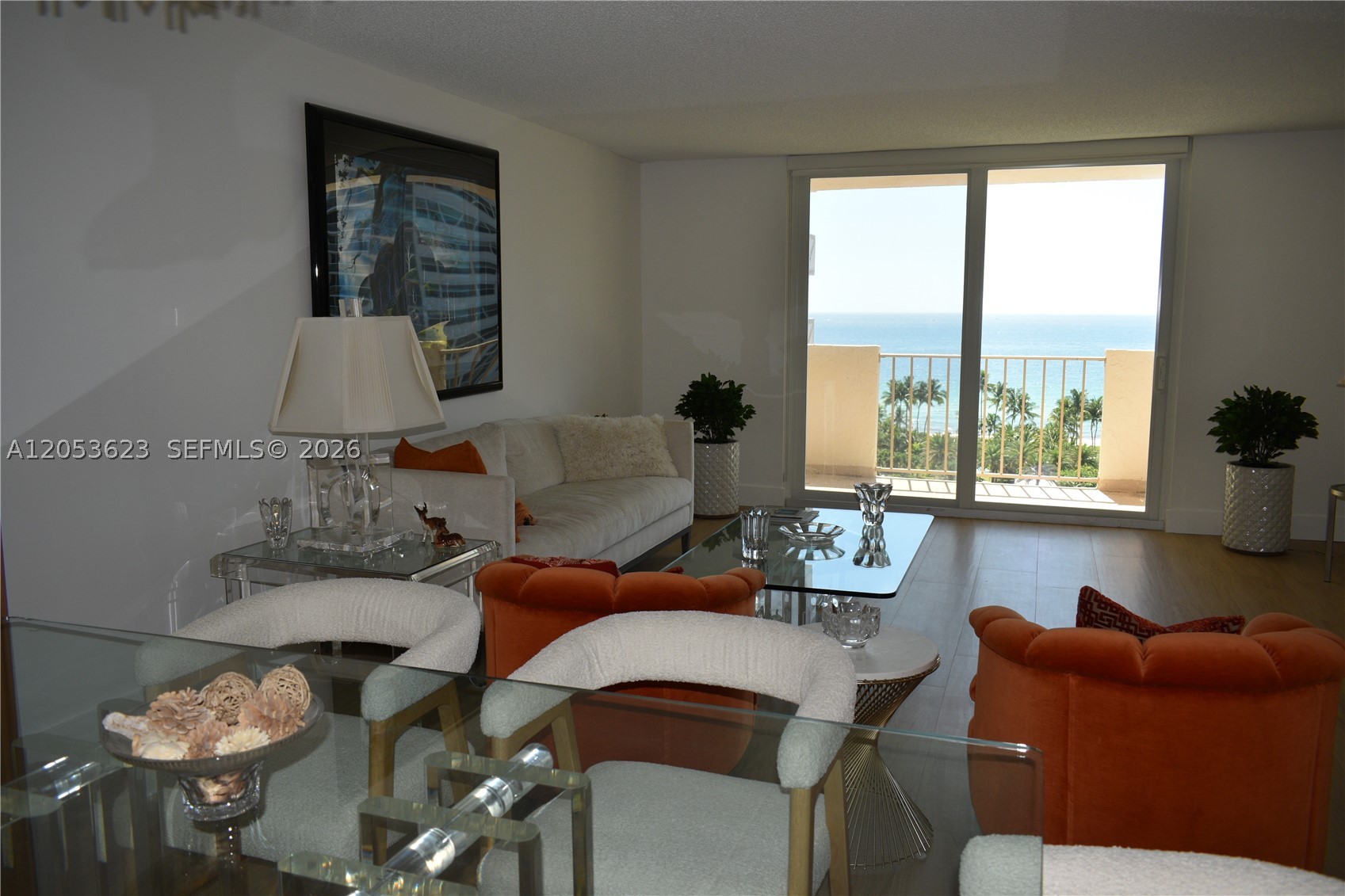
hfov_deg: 67.4
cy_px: 448
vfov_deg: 47.9
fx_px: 1009
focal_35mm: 27
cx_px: 672
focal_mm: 18
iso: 220
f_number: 5
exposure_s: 1/200
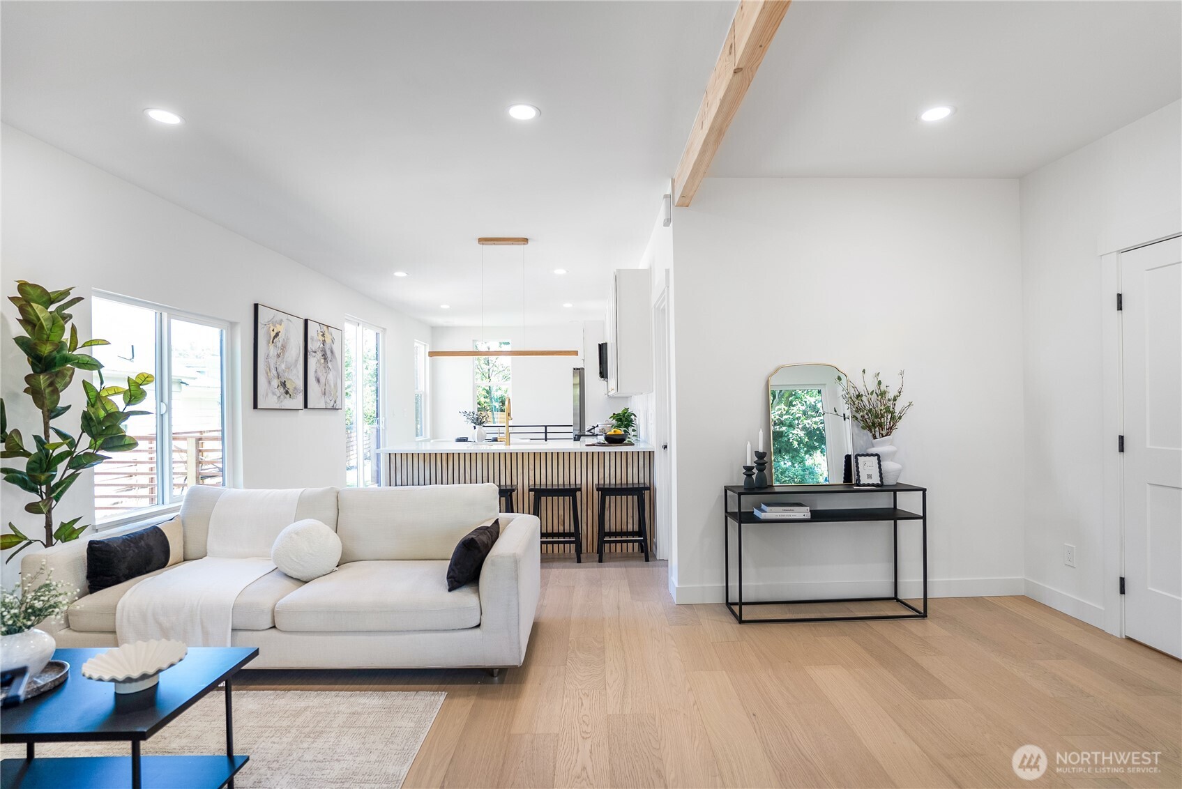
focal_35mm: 17
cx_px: 591
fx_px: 558
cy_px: 394
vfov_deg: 70.5
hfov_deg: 93.2
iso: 250
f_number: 2.8
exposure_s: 1/80
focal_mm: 17
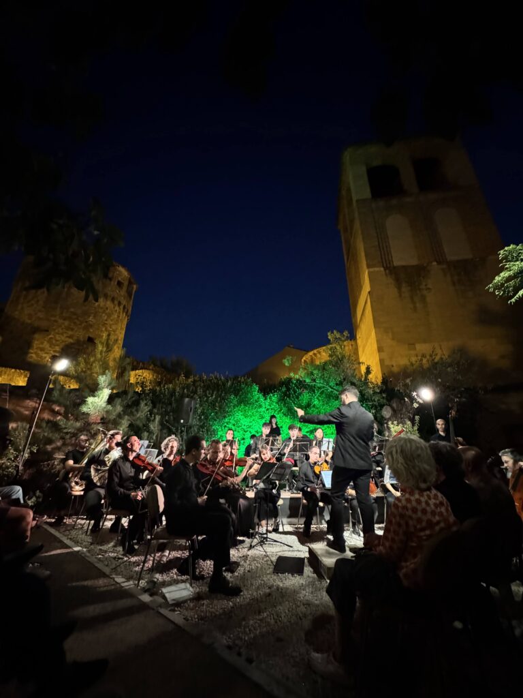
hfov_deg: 85.7
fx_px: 282
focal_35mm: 14
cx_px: 262
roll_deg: -0.5
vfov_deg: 102.1
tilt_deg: +21.9
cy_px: 349
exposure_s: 1/32
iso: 1600
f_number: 2.2
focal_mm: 2.22
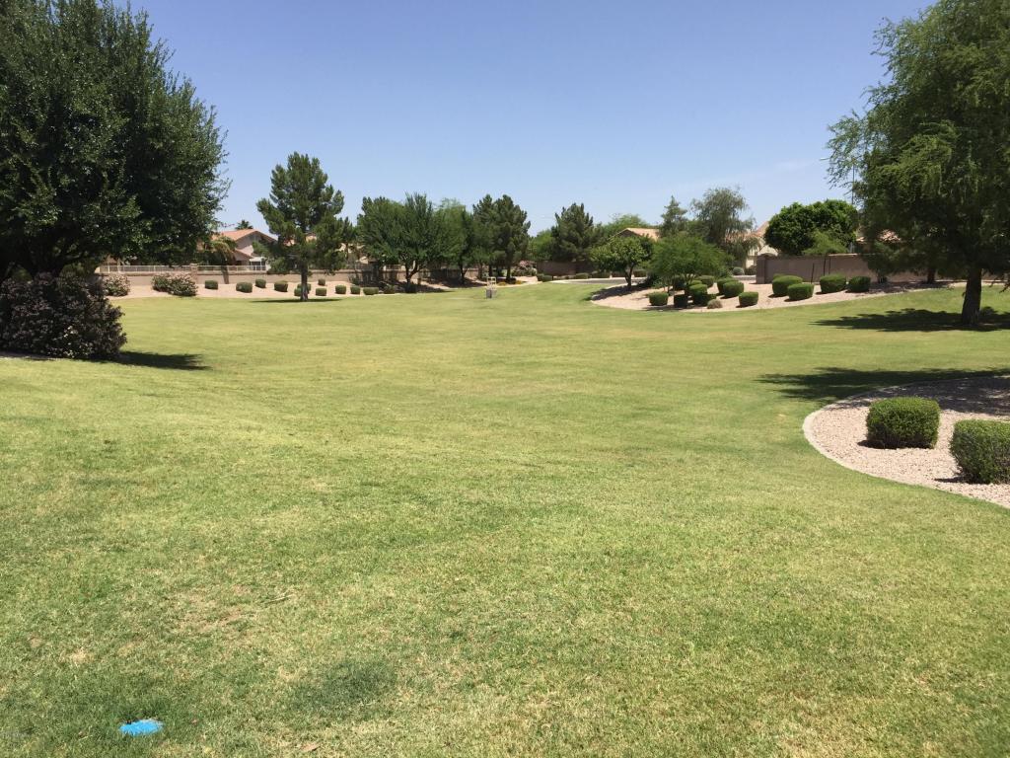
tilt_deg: -8.6
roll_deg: +0.2
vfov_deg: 48.2
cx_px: 505
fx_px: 846
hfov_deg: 61.7
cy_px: 379
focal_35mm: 29
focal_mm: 4.15
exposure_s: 1/2639
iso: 32
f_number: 2.2
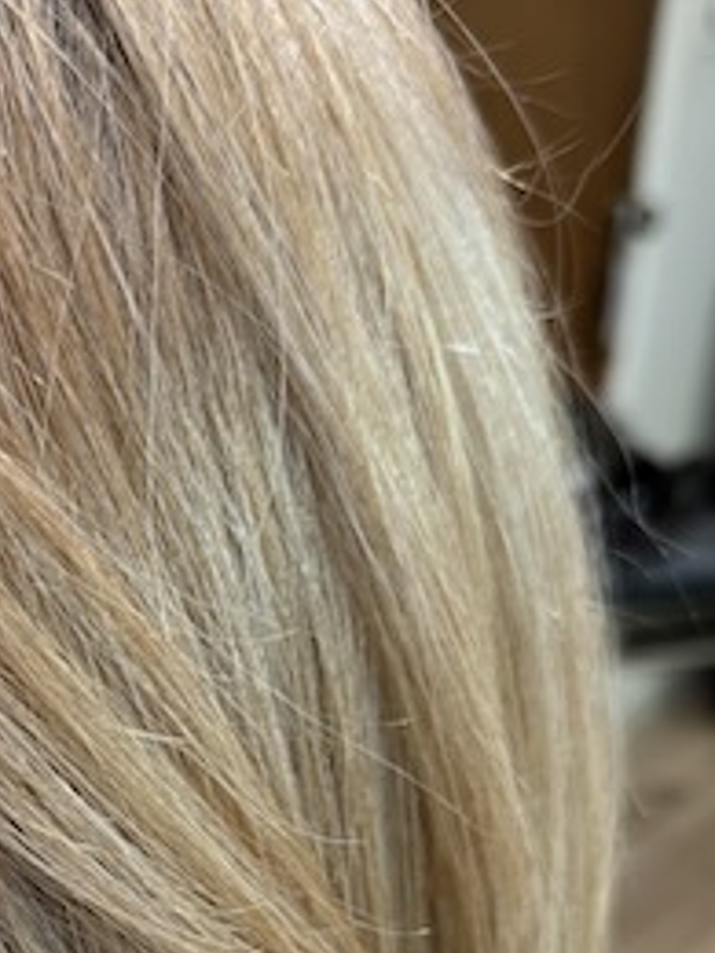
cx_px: -33
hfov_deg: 23.6
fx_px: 1625
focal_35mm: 59
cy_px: 905
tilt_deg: -28.7
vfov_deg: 30.8
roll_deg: +1.5
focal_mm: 6.76
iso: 250
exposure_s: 1/60
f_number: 1.78
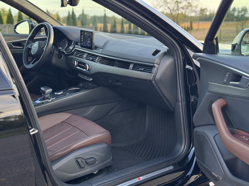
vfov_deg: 30.3
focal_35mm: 48
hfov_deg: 39.7
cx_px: 124
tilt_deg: -11.8
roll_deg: -0.6
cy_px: 93
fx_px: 345
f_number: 1.78
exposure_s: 1/121
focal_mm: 6.76
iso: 50
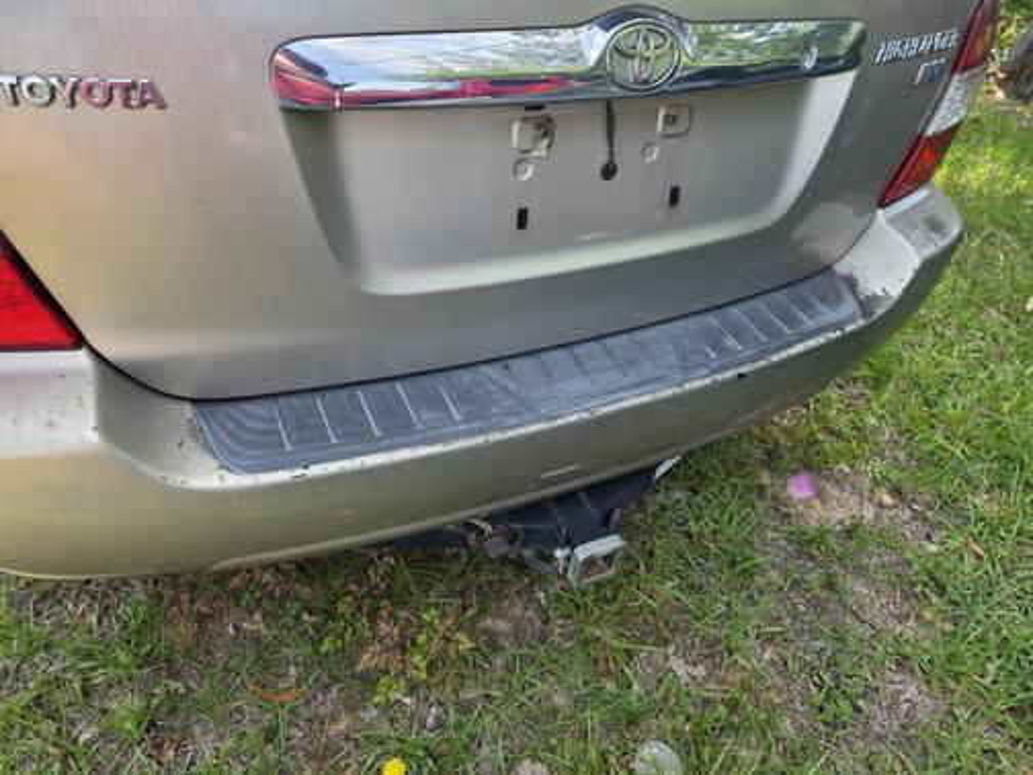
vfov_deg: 58.9
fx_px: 686
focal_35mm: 23
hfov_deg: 73.9
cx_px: 516
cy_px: 388
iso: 50
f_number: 1.7
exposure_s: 1/359
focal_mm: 6.25
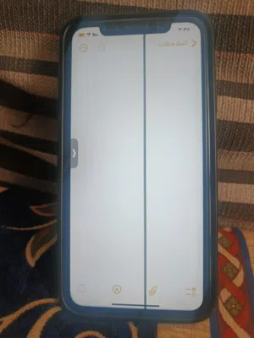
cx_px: 127
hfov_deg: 58.9
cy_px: 169
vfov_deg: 73.9
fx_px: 225
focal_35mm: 23
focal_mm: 5.89
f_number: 1.8
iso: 1711
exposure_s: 1/50
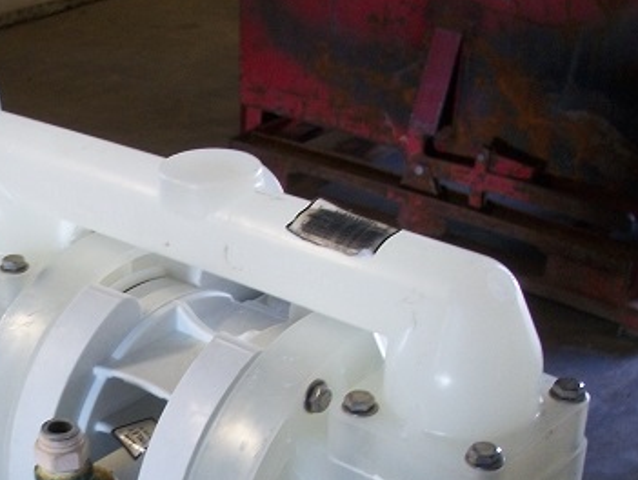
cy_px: 449
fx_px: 1347
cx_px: 61
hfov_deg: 25.8
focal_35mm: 73
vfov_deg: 19.8
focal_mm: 6.3
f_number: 3.1
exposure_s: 1/15
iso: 160
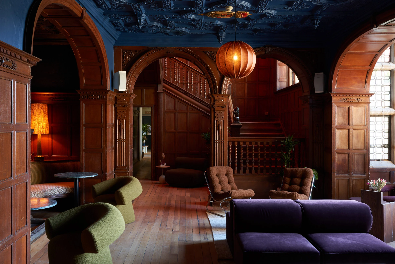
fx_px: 428
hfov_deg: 49.6
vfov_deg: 34.2
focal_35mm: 39
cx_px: 198
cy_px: 132
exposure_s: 4
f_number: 11
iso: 100
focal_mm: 26
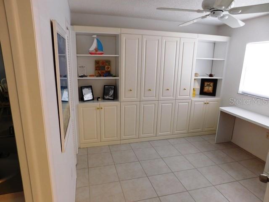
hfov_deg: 73.9
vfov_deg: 58.9
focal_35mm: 23
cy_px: 101
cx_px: 134
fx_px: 179
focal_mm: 4
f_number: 3
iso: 125
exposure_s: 1/30
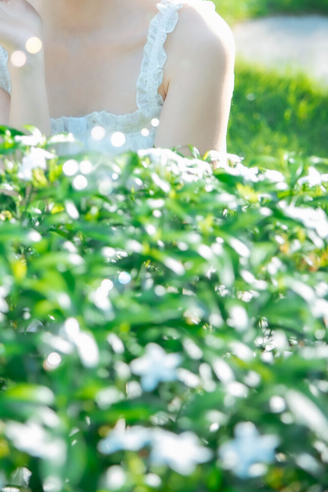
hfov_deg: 15.4
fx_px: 1202
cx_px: 38
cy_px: 51
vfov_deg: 22.6
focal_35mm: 88
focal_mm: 48
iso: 200
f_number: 2.8
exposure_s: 1/200
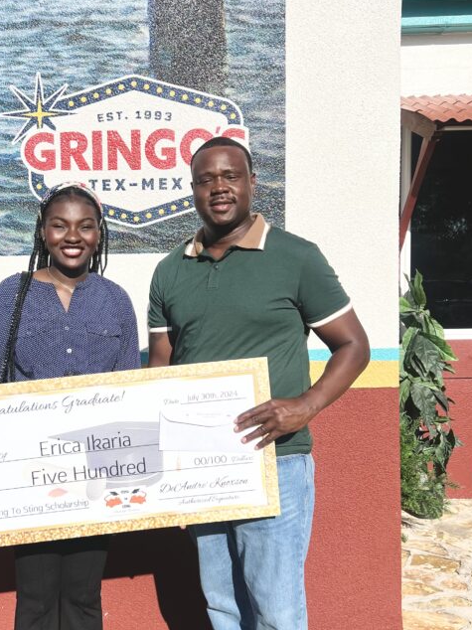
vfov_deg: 44.8
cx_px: 149
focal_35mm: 42
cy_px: 329
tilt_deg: -2.3
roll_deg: +2.0
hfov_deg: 33.9
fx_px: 764
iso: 50
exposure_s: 1/8000
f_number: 1.5
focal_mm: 5.7
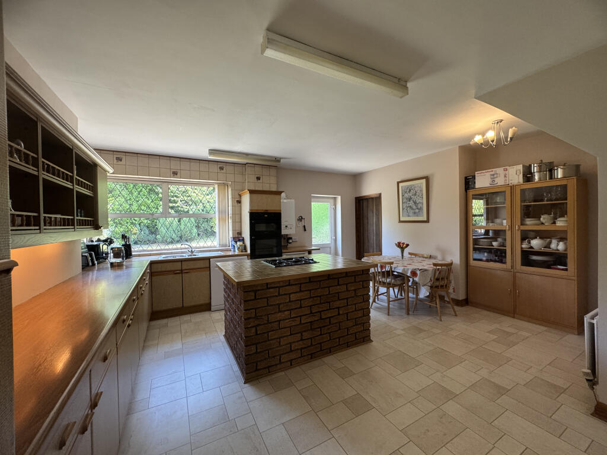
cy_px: 228
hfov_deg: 102.1
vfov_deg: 85.7
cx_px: 304
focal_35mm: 14
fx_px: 245
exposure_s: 1/100
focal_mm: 2.22
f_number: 2.2
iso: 200
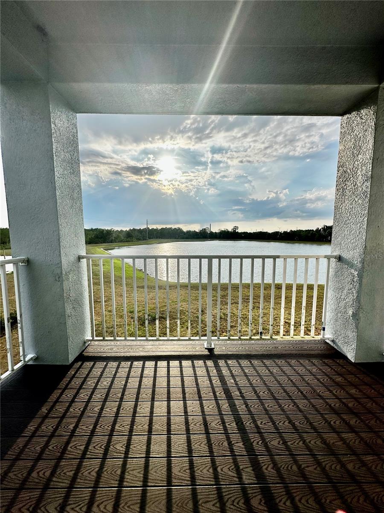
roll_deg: -0.2
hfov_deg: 85.7
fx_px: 207
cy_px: 256
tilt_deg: -5.5
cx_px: 192
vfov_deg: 102.1
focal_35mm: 14
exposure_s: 1/2959
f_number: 2.2
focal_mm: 2.22
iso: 40
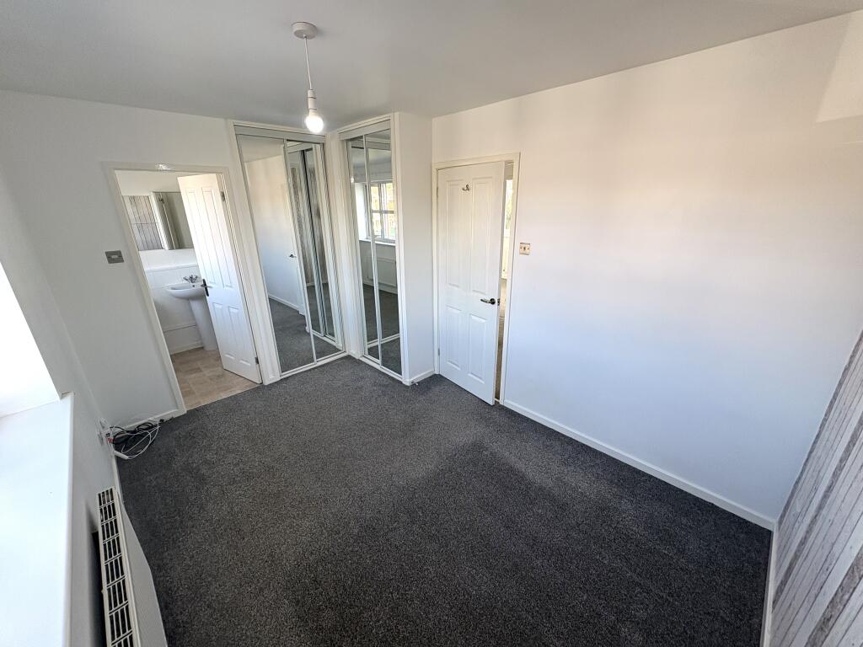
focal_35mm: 14
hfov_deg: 102.1
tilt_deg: -19.6
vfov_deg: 85.7
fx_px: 349
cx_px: 432
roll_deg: +1.3
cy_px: 324
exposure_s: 1/133
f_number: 2.2
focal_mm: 2.22
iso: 64
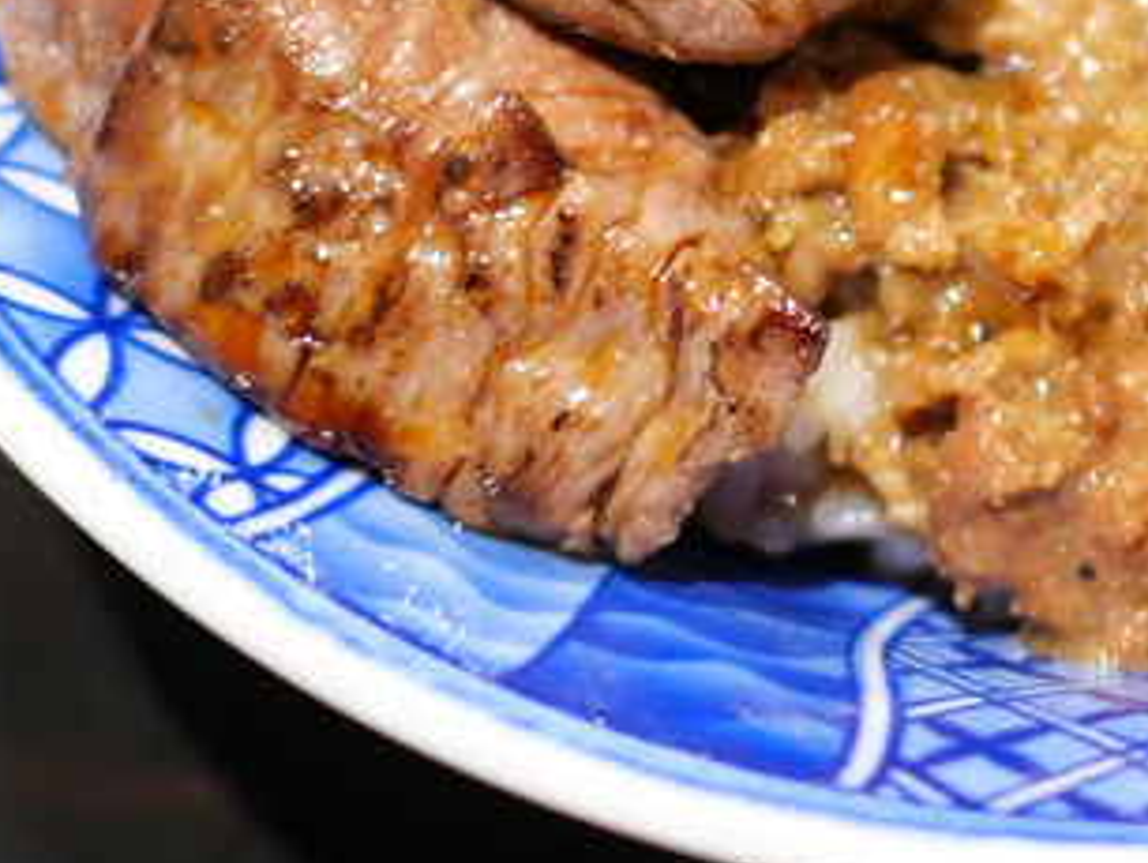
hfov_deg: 19.1
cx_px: 1291
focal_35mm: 98
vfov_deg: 14.5
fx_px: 3253
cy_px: -233
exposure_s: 1/60
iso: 1600
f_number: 1.7
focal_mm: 15
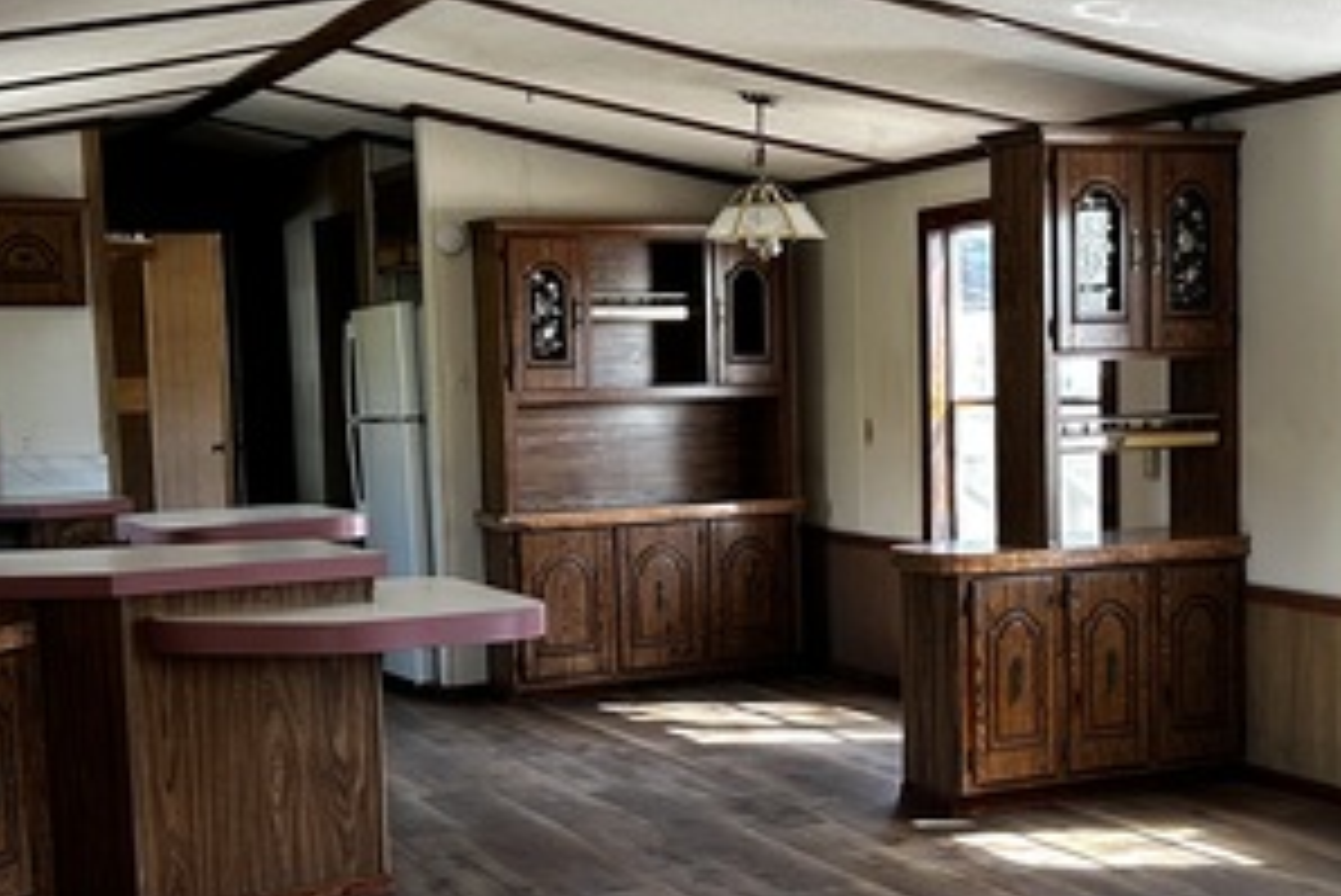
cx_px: 882
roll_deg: +0.2
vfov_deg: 23.3
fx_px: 2161
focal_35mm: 58
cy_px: 563
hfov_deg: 34.2
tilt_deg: -6.0
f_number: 1.5
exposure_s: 1/79
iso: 125
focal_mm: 5.7
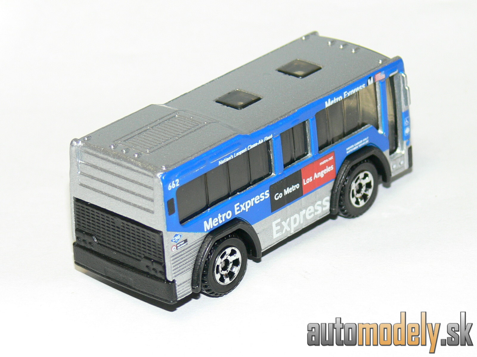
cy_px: 178
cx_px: 238
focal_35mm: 154
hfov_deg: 12.8
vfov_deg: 9.6
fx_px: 2122
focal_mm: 20.5
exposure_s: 1/30
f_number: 3.2
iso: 100
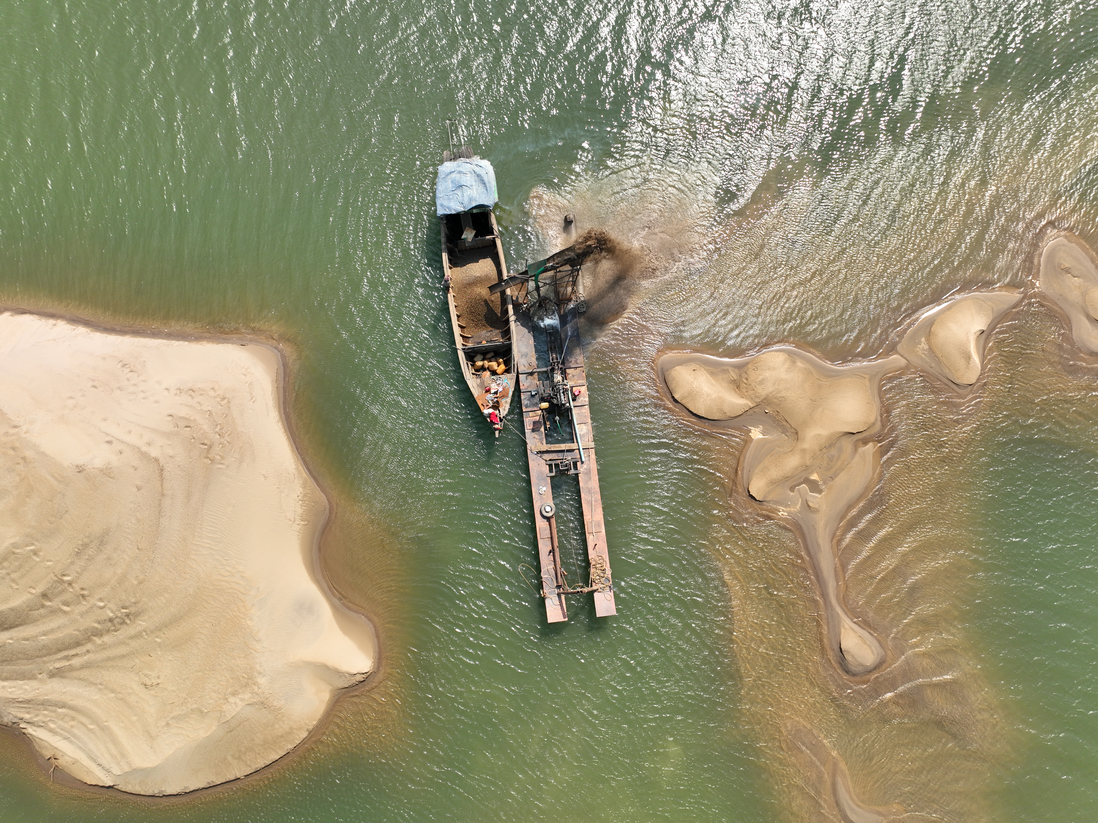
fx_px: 761
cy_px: 412
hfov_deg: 71.6
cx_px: 549
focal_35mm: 24
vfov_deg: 56.8
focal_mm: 12.29
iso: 100
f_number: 2.8
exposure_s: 1/50
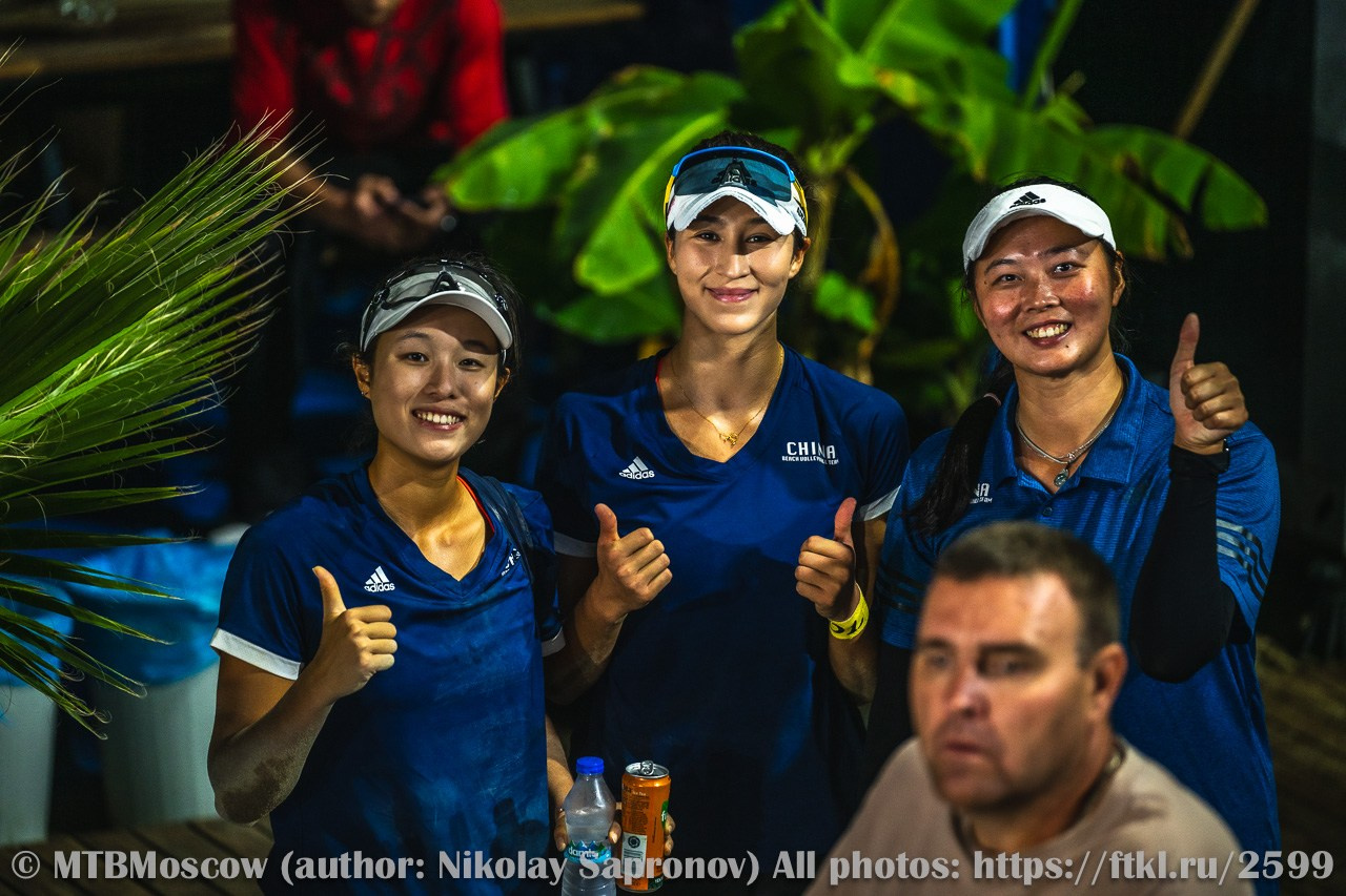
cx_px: 673
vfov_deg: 6.9
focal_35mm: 200
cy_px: 448
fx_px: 7476
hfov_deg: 10.3
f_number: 3.2
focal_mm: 200
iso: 1250
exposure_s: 1/320
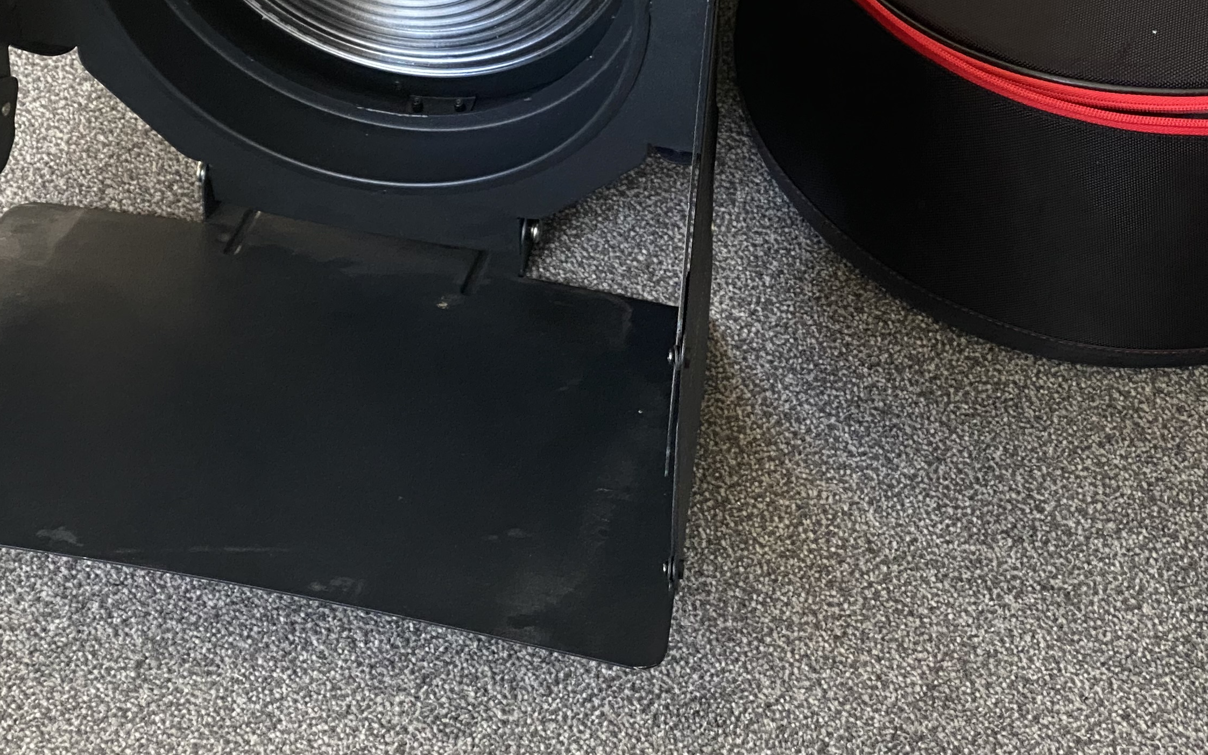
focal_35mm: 99
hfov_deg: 21.0
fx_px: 3259
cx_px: 674
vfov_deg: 13.1
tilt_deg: -48.3
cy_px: 90
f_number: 2
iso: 200
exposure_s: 1/60
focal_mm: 6
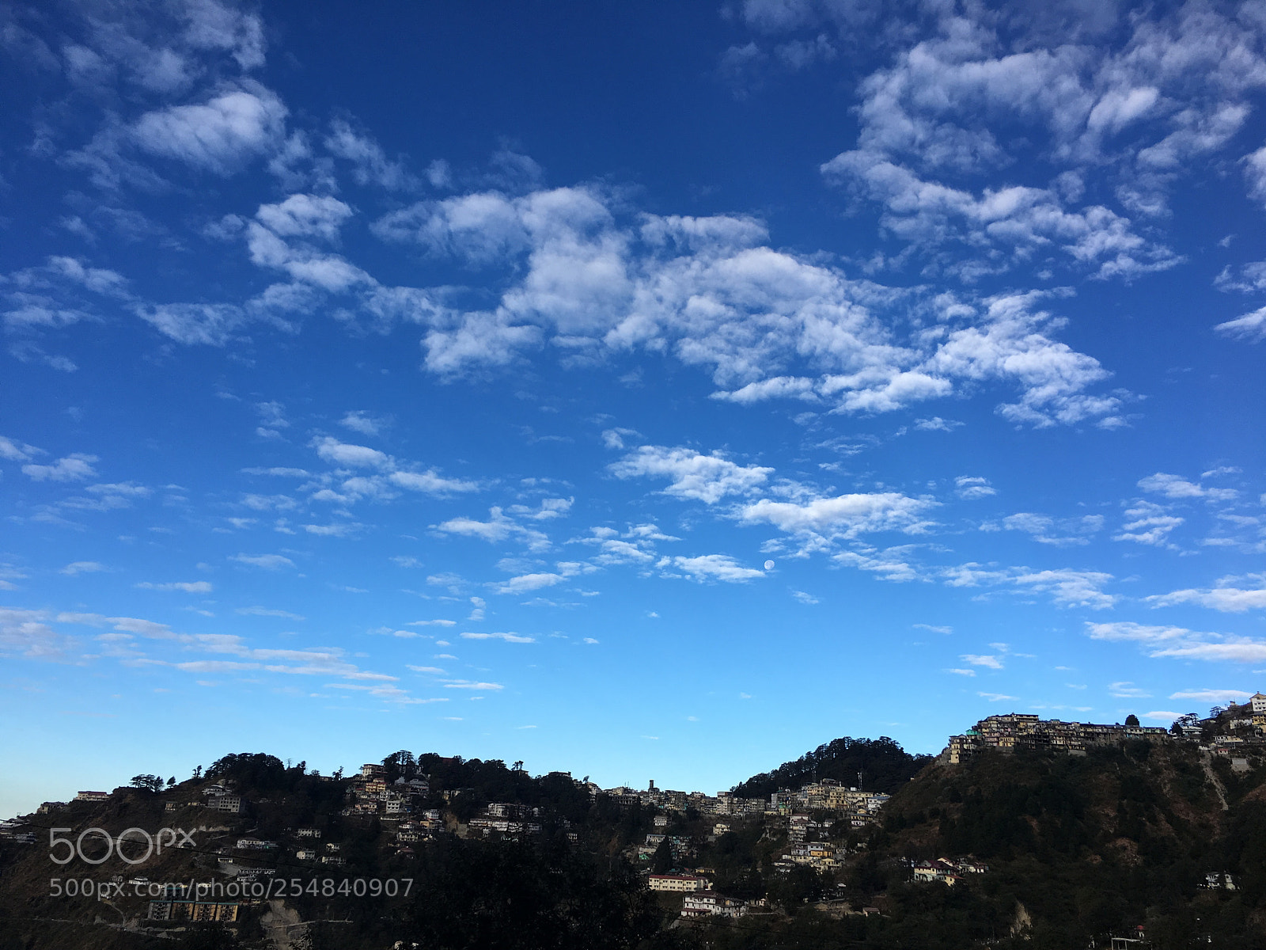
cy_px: 475
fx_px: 1061
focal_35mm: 29
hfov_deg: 61.7
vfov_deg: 48.2
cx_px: 633
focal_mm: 4.15
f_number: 2.2
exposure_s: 1/1115
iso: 25
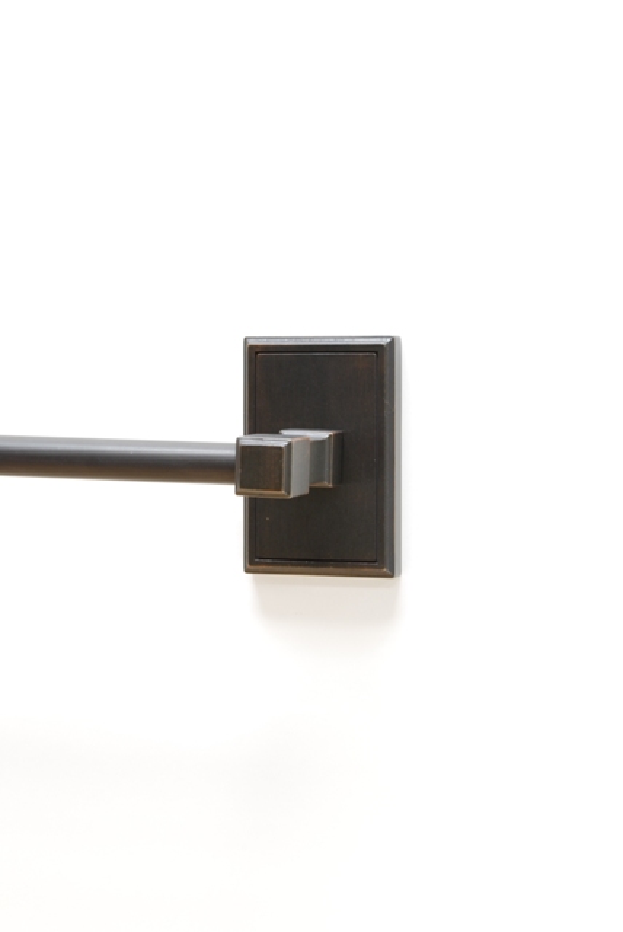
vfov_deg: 24.6
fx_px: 2137
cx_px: 312
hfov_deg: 16.6
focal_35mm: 82
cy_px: 466
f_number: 18
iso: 100
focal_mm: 55
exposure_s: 4
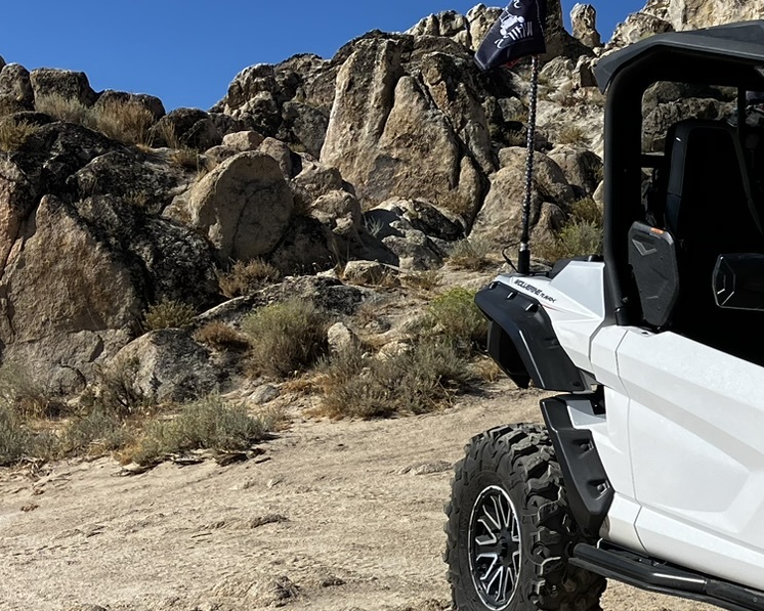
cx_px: 820
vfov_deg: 20.4
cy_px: 405
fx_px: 1696
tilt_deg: -0.8
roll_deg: -1.9
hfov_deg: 23.9
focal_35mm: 75
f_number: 1.8
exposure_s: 1/2208
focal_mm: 3.99
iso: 32
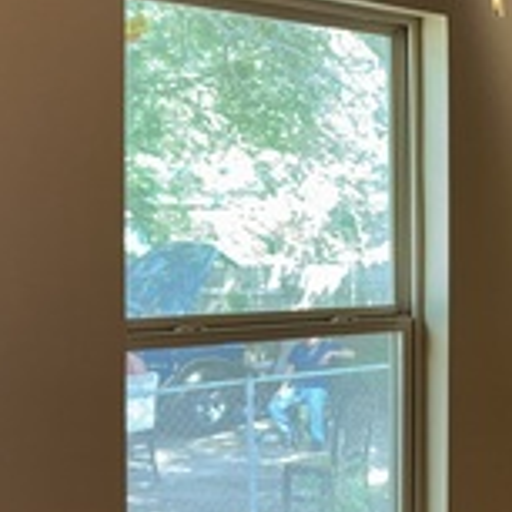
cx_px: 653
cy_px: 288
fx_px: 1489
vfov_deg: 19.5
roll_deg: -0.4
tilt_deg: -3.8
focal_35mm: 89
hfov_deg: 18.3
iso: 80
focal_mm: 6.76
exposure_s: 1/30
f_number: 1.78
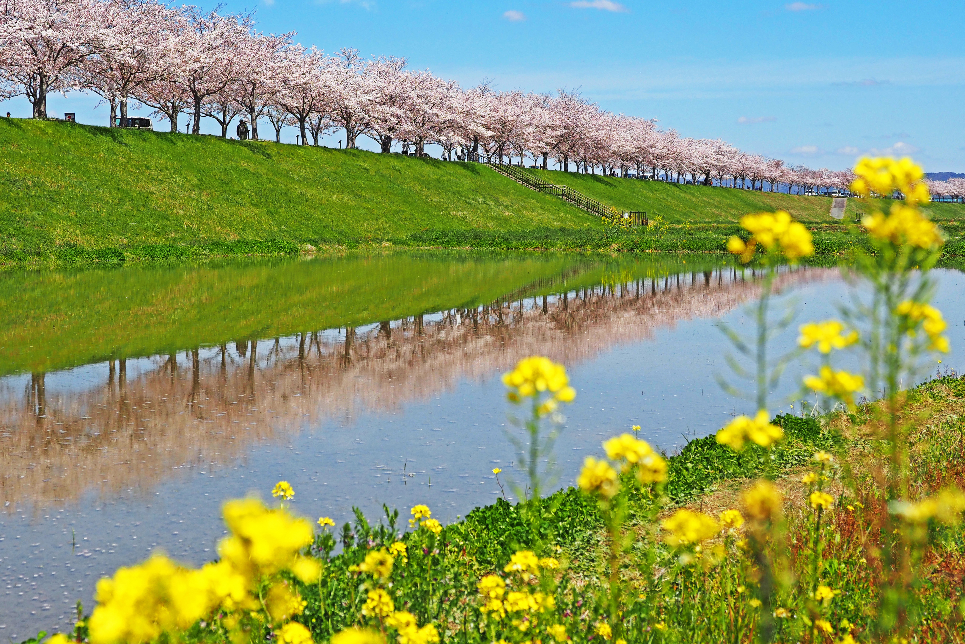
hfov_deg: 39.6
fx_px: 1340
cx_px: 482
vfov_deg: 27.0
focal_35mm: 50
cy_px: 282
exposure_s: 1/2500
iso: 200
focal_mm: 24
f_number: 4
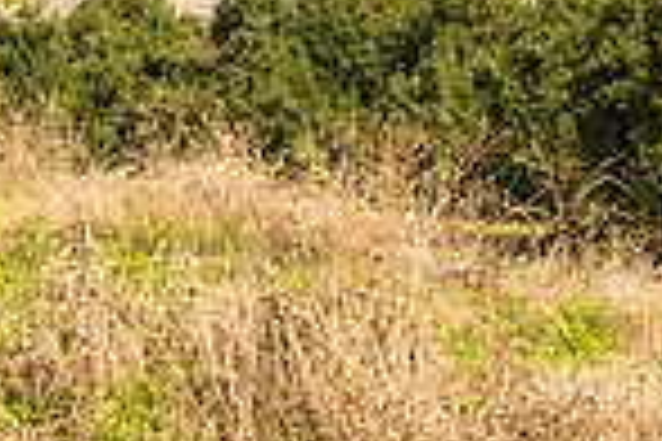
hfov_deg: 16.2
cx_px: 518
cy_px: -281
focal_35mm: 126
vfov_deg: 10.4
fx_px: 2317
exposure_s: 1/1250
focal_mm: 32
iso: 100
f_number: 2.8
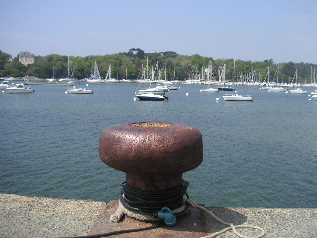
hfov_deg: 46.8
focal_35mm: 40
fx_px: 366
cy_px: 112
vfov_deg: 35.9
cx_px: 168
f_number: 2.8
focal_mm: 5.7
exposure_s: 1/750
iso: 50
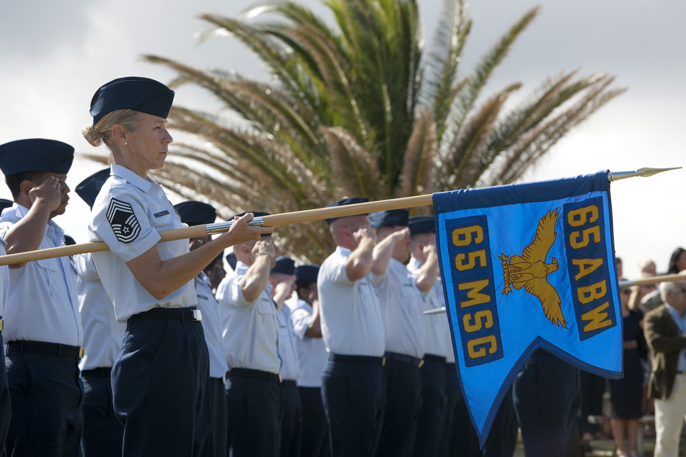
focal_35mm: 140
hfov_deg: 14.7
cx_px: 343
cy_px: 228
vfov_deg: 9.8
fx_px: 2668
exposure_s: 1/400
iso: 200
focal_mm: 140
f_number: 8
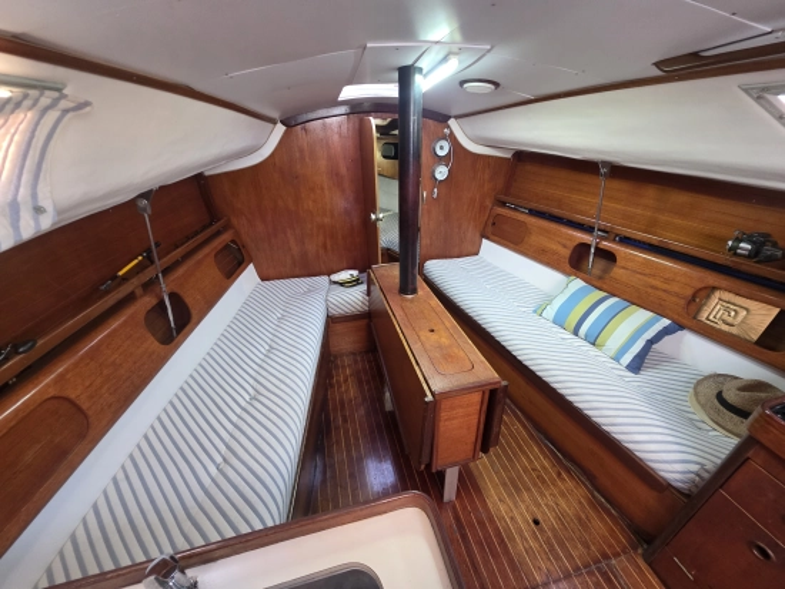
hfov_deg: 106.2
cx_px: 392
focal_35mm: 13
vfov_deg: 90.0
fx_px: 295
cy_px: 294
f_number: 1.9
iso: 320
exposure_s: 1/50
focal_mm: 2.2
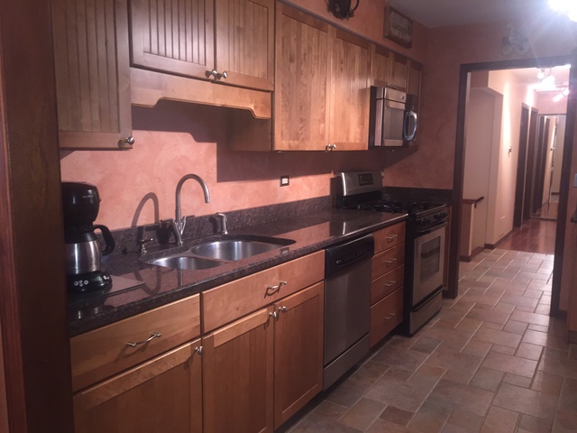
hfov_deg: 61.7
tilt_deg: -8.6
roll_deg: -0.6
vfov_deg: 48.2
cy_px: 216
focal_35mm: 29
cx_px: 288
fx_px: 483
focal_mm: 4.15
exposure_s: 1/30
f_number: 2.2
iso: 125
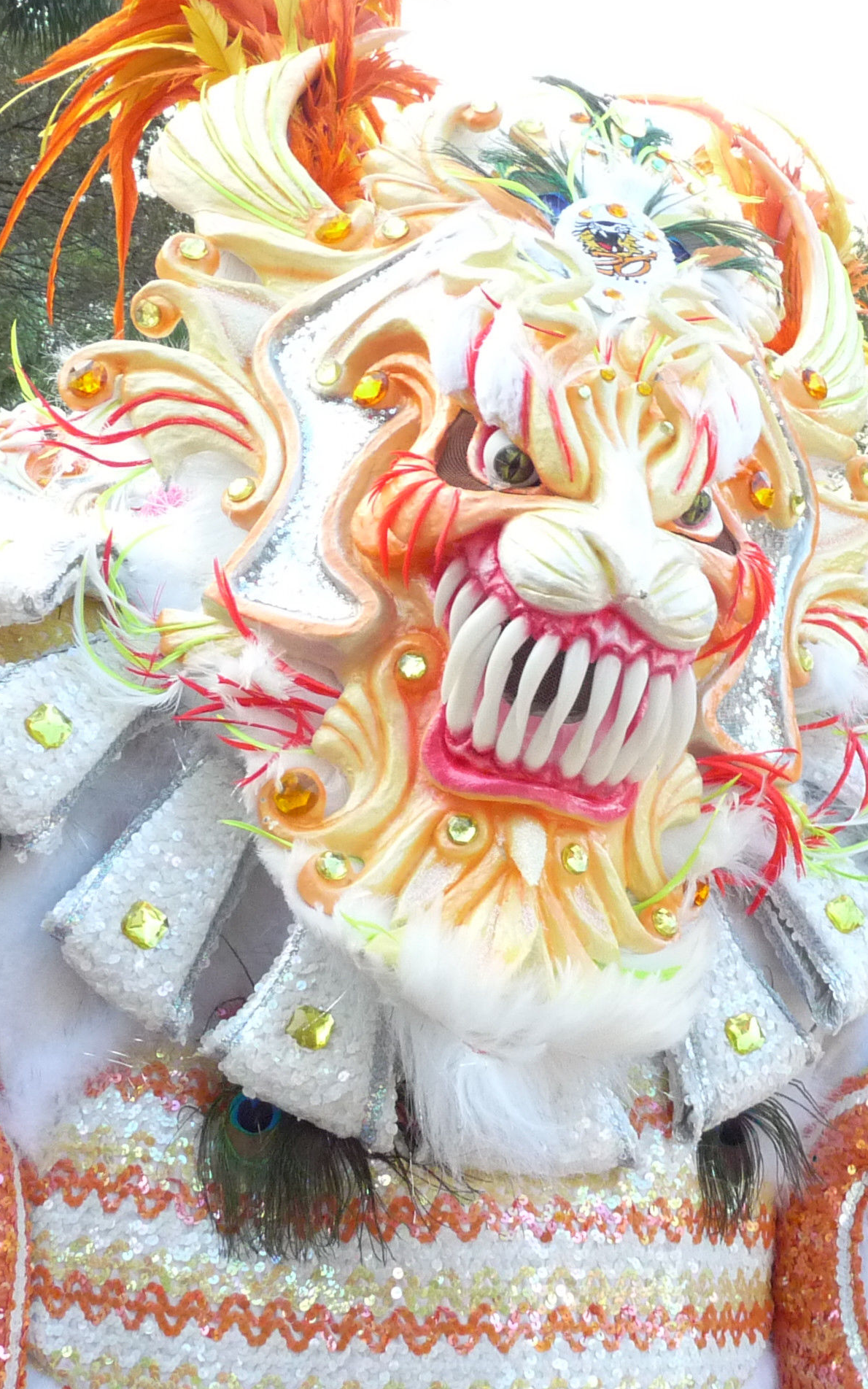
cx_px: 639
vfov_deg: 35.7
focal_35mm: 57
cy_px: 689
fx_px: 2157
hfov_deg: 22.6
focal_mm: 4.8
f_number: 2.8
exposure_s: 1/250
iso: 250
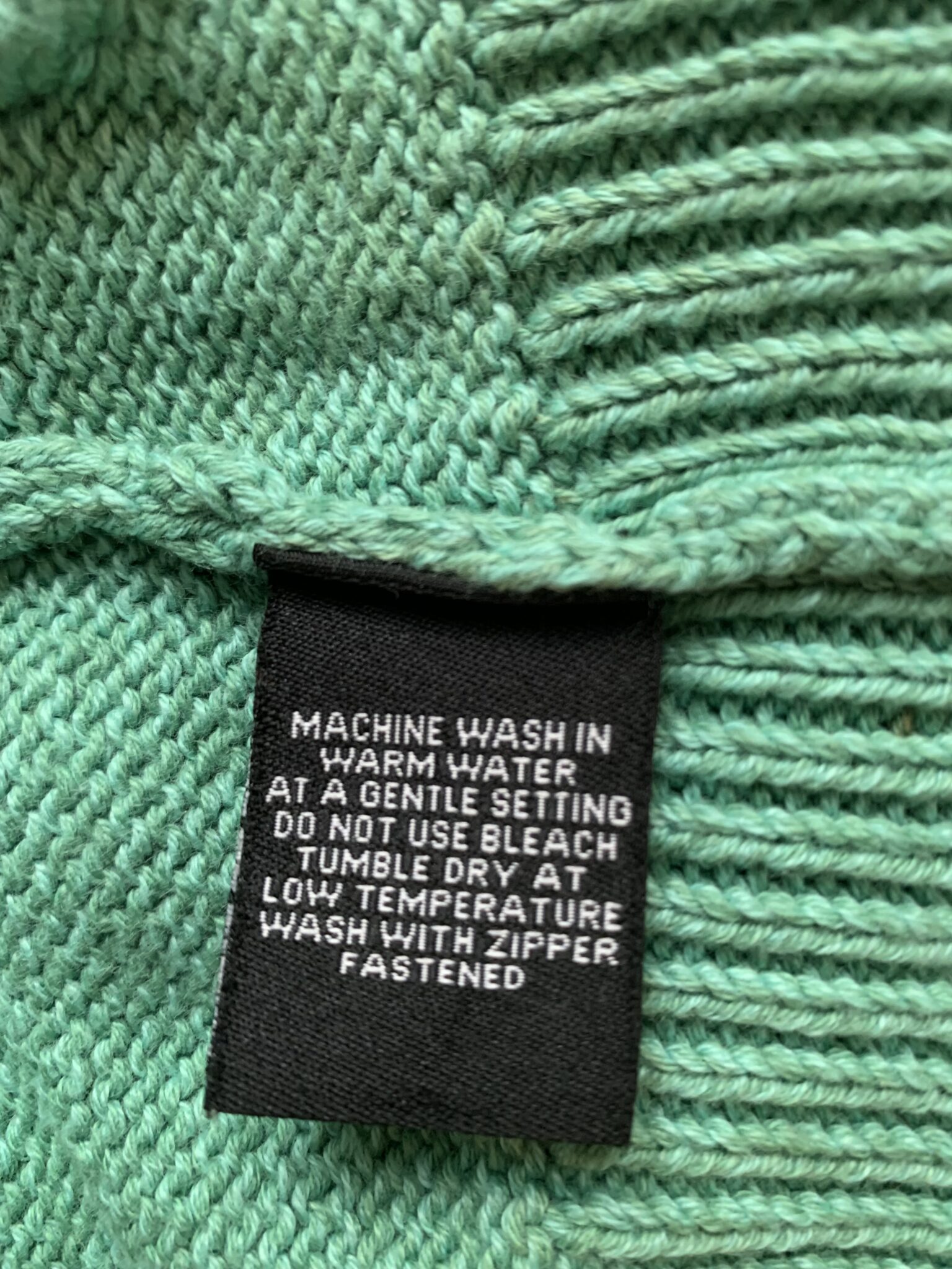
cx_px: 476
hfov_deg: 53.1
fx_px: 953
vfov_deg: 67.3
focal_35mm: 26
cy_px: 634
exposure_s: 1/60
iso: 200
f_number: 1.8
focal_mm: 4.25
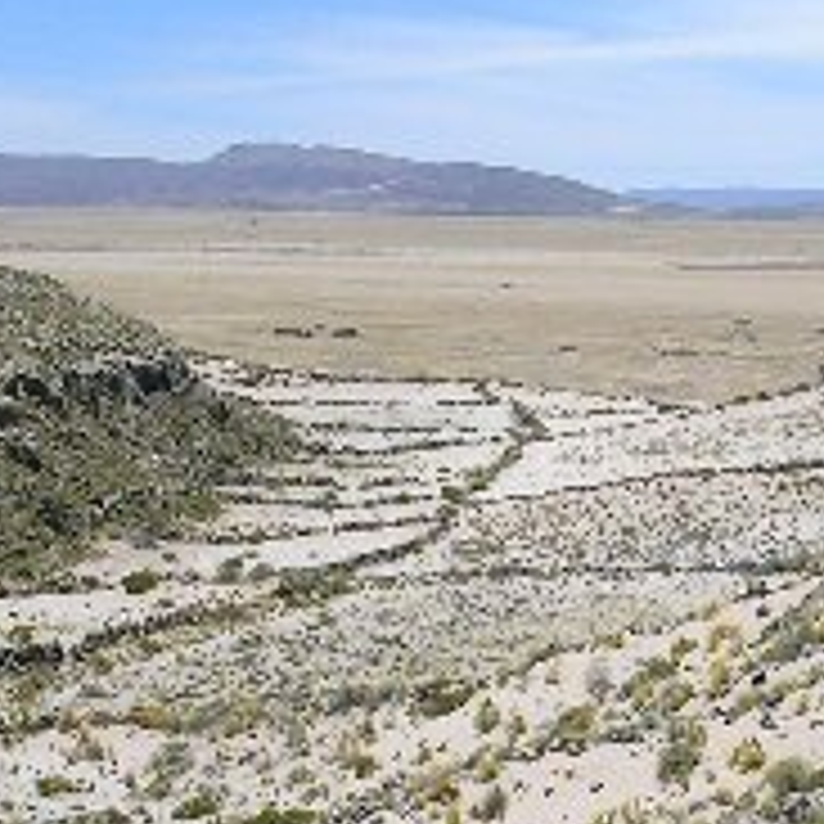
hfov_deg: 18.8
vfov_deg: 18.7
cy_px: 687
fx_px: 2478
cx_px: 590
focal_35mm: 92
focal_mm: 5.8
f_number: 5.6
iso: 50
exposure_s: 1/382
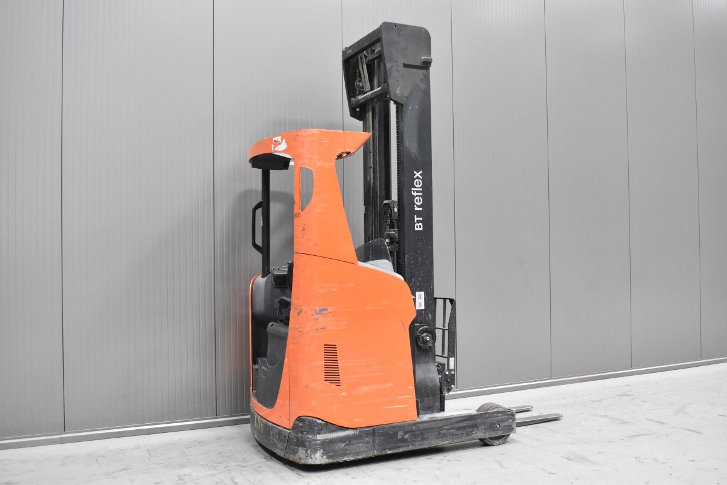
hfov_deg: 55.1
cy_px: 242
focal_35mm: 34
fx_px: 697
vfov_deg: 38.4
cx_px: 364
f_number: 5
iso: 1600
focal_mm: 23
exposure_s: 1/25
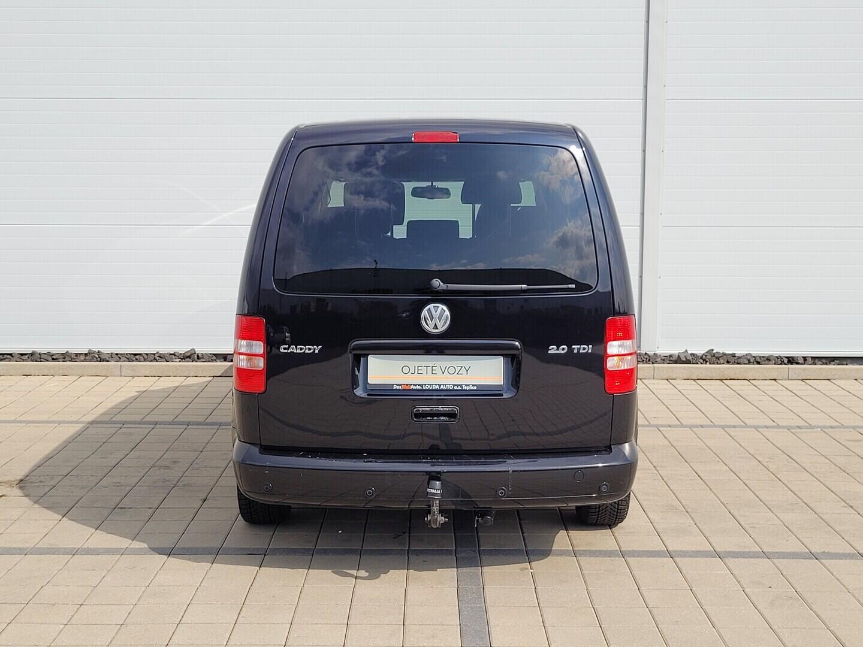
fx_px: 648
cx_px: 432
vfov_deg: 53.1
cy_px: 324
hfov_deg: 67.3
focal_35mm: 26
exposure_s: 1/2359
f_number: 1.8
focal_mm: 5.4
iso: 40
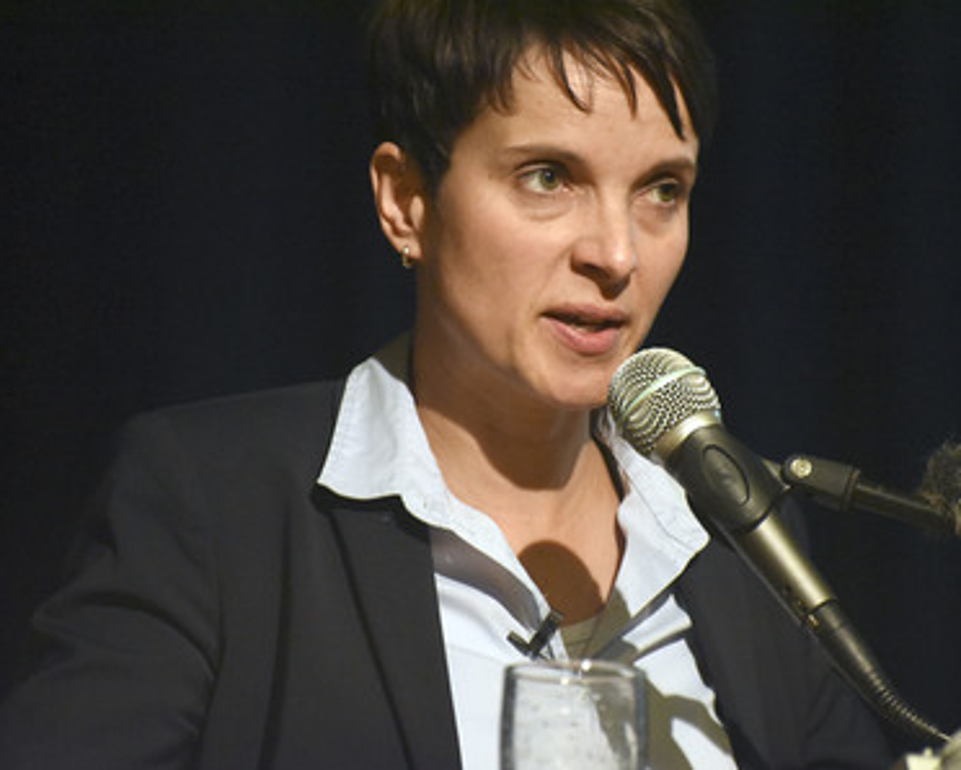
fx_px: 9704
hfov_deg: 5.7
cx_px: 554
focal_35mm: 341
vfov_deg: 4.5
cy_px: 385
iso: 12800
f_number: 6.3
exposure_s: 1/250
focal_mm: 300
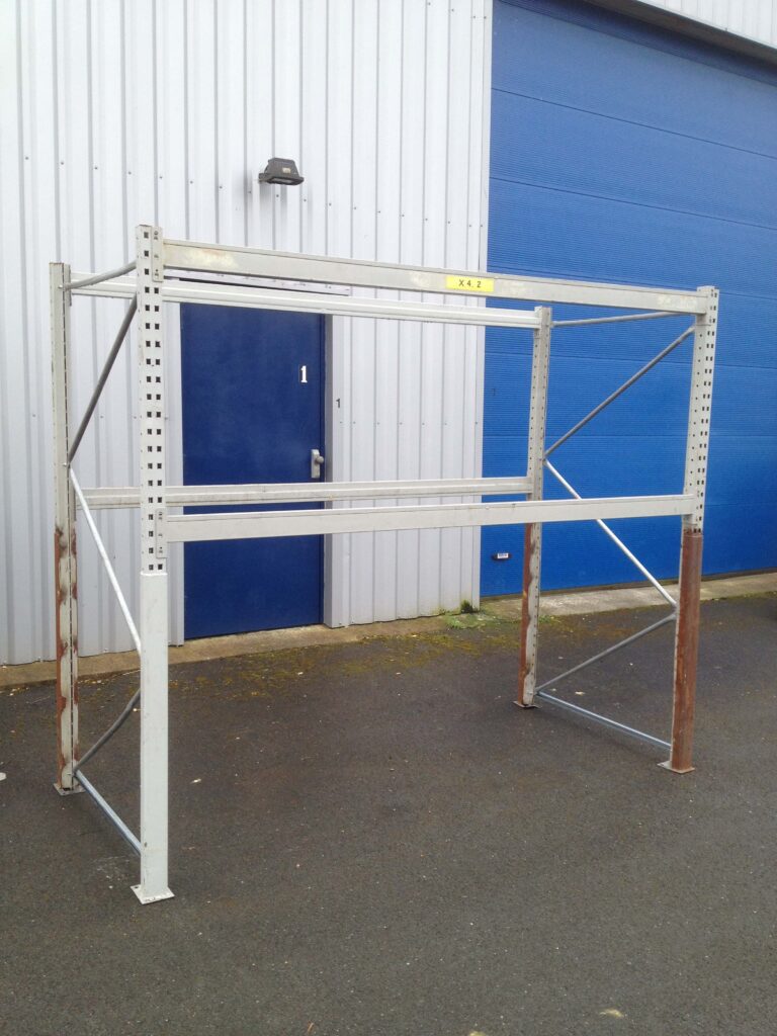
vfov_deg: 52.6
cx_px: 388
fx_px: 1047
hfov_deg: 40.7
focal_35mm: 35
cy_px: 518
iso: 50
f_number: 2.4
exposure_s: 1/216
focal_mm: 4.28
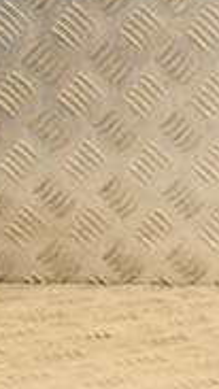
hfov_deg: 7.6
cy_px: 257
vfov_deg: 14.9
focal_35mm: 144
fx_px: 1486
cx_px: 608
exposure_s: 1/200
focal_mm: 28
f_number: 7.1
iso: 800
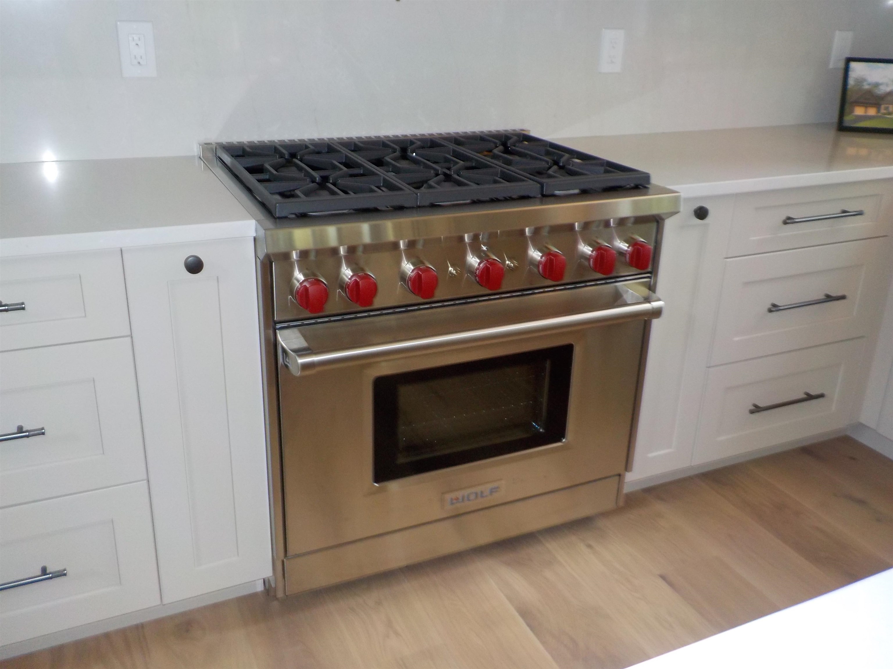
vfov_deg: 46.8
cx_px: 446
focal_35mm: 30
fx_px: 774
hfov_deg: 60.0
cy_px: 334
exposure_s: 1/30
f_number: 3.3
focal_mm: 4.1
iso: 200
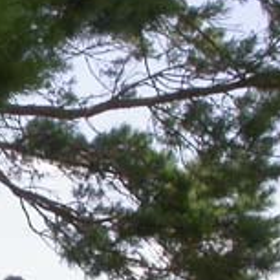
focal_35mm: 176
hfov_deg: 9.6
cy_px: 289
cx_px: -154
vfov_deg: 9.9
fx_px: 1611
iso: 100
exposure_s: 1/275
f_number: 6.7
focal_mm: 7.85
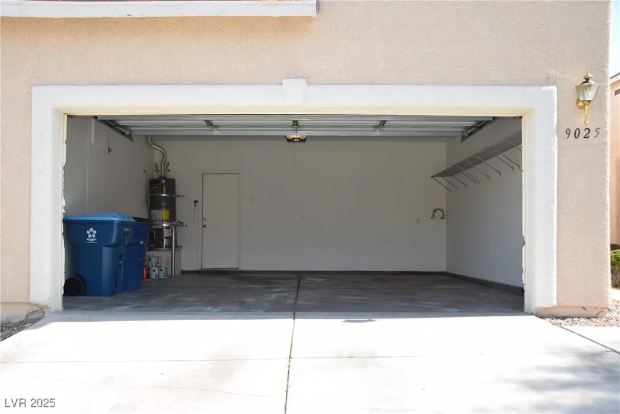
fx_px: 569
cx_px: 310
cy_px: 207
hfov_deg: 57.2
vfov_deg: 40.0
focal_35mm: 33
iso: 100
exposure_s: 1/200
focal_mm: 22
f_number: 8
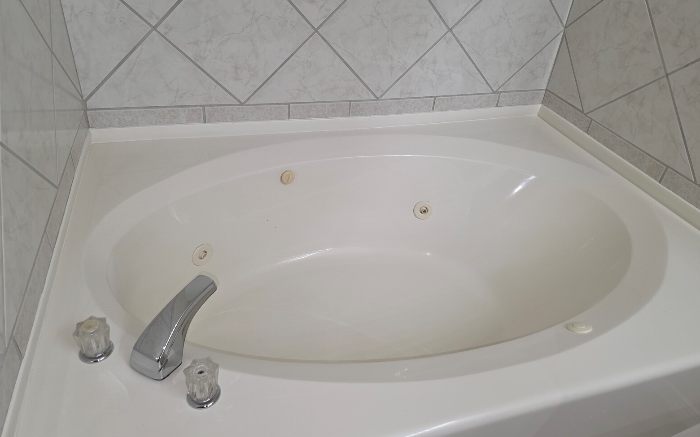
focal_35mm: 25
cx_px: 350
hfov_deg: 72.5
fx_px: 477
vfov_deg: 49.2
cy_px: 202
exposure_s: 1/60
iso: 40
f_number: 1.7
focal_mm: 6.3
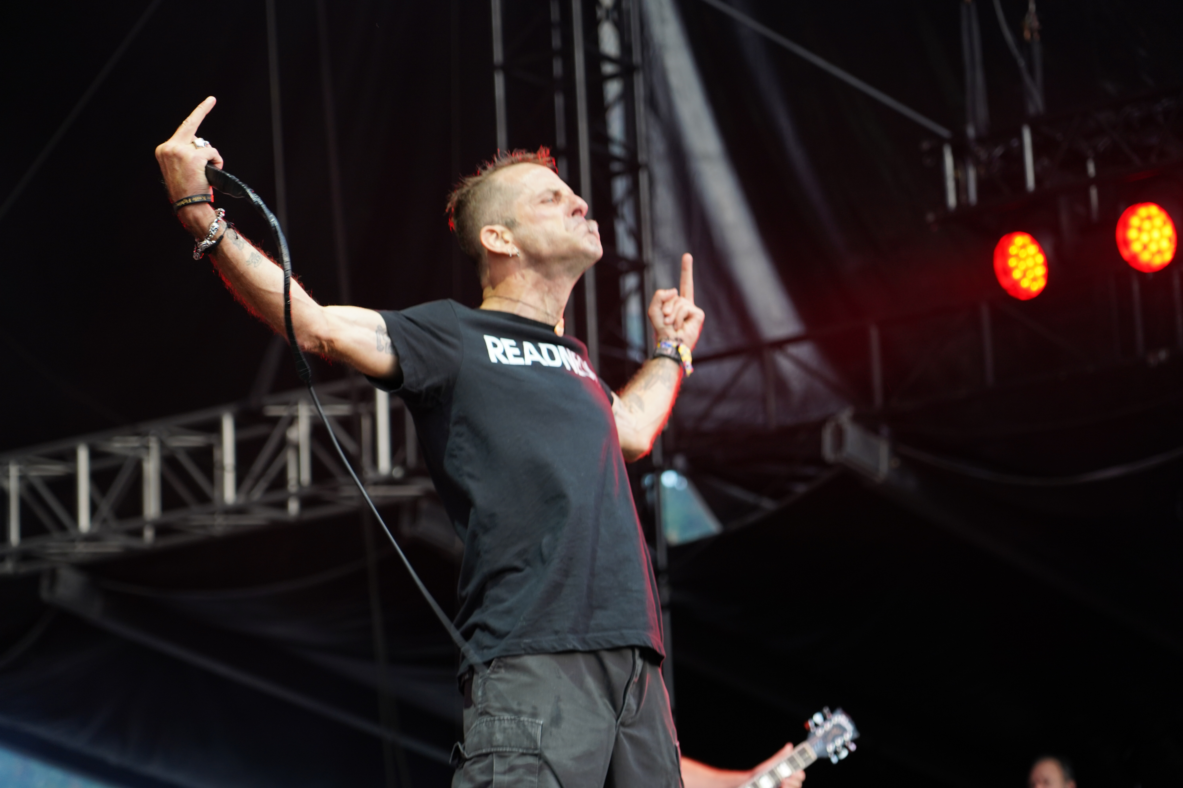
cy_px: 394
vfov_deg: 13.0
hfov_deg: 19.5
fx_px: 3450
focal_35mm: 105
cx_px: 592
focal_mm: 105
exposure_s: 1/125
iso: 500
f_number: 4
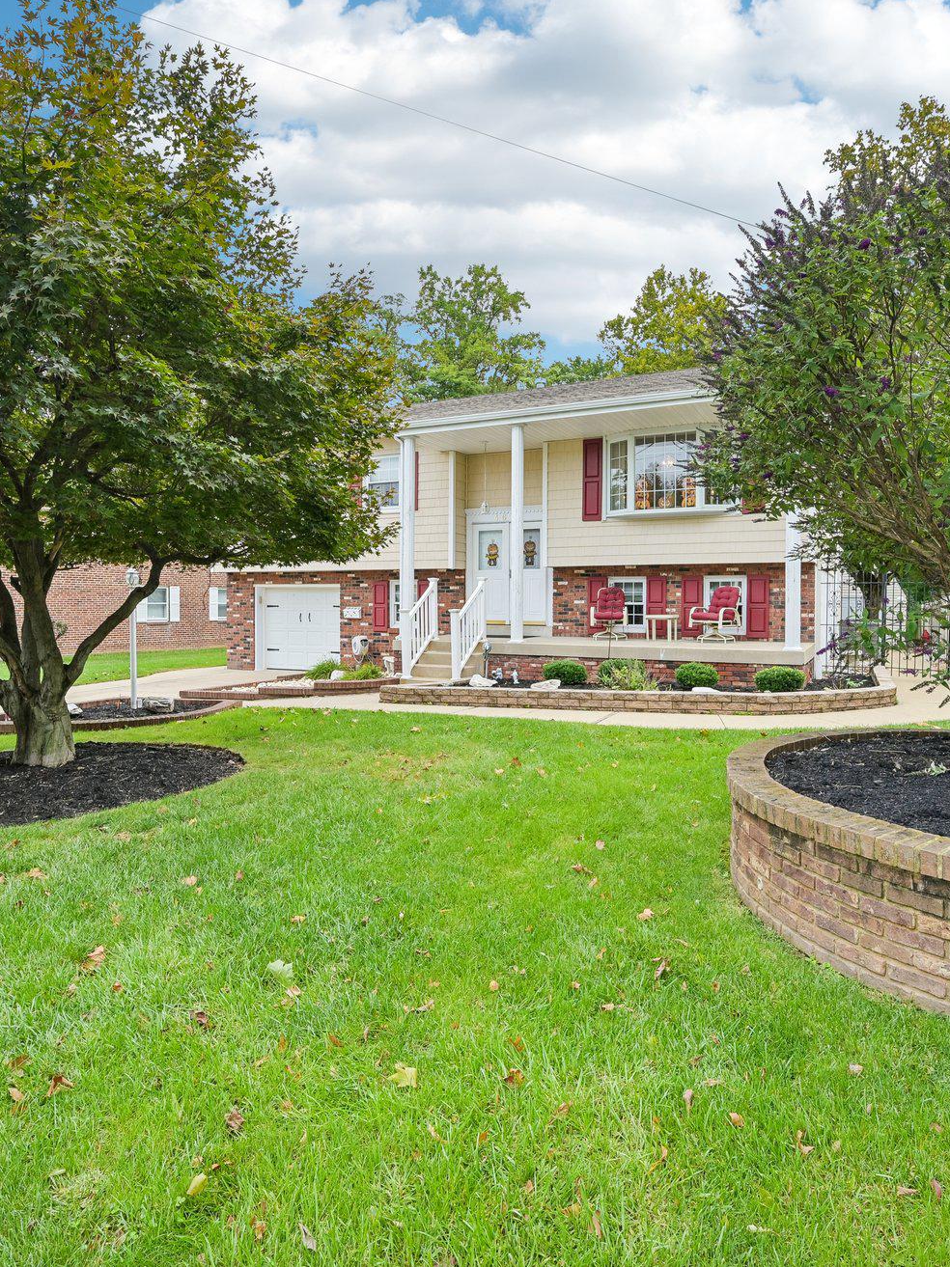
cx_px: 494
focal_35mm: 21
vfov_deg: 79.0
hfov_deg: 63.4
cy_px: 610
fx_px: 769
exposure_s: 1/30
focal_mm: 14
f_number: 8
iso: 100
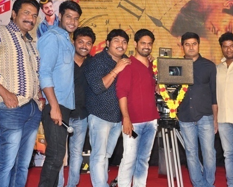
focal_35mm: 53
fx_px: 364
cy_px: 120
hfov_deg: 34.2
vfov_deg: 28.6
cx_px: 193
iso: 640
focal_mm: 21
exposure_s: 1/125
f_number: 7.1
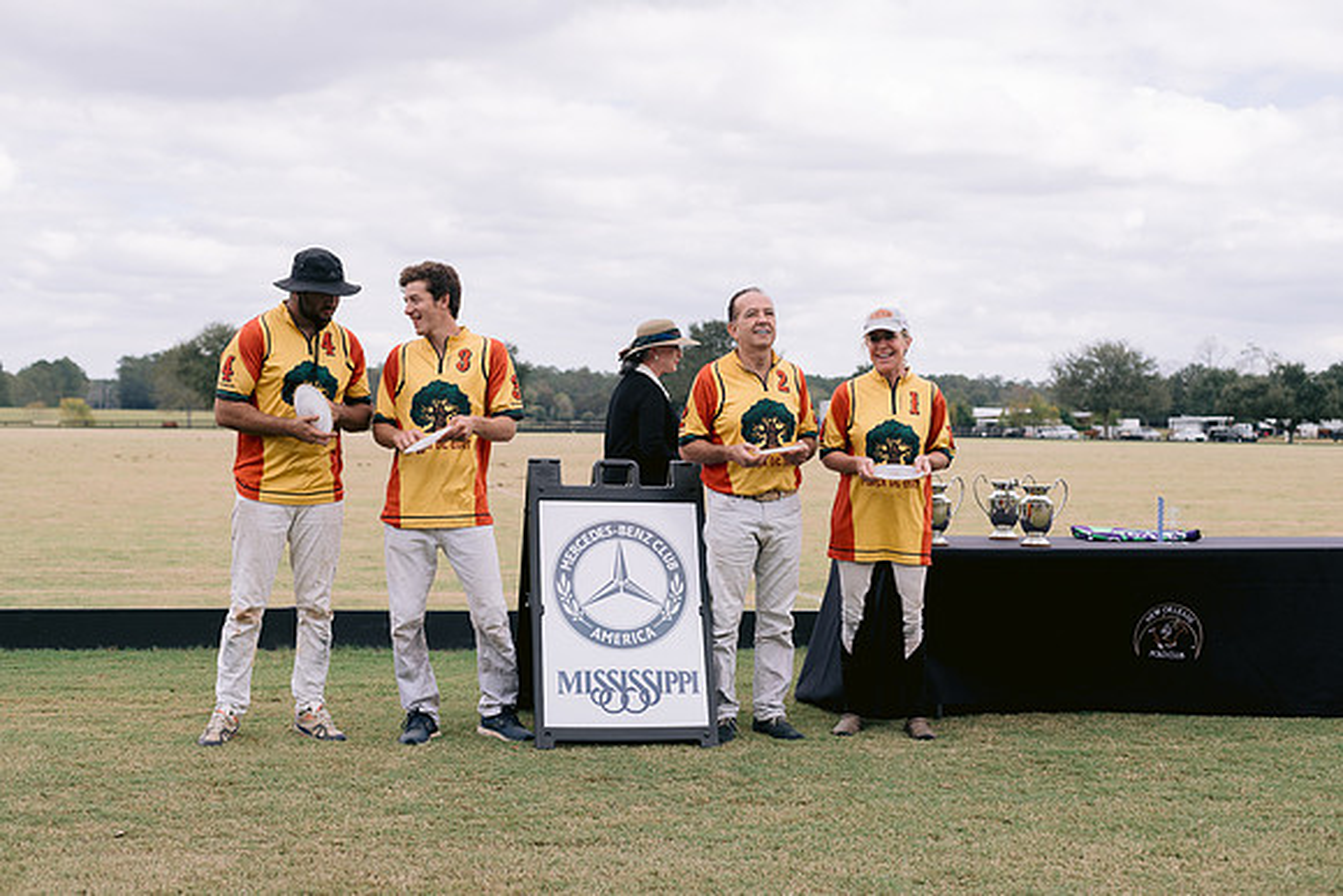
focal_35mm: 50
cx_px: 672
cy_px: 448
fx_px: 1866
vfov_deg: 27.0
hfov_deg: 39.6
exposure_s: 1/1600
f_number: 4
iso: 200
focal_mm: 50
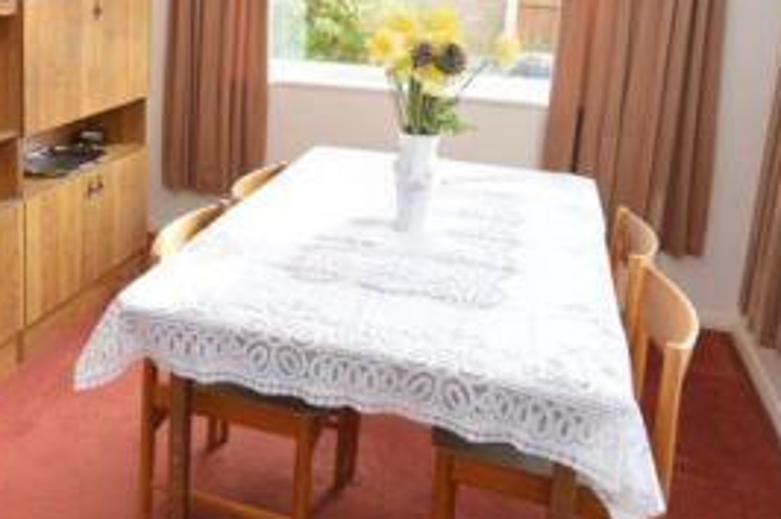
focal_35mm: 37
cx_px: 173
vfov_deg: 34.7
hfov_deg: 49.3
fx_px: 802
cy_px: 97
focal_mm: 10
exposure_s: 1/100
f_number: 5
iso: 400
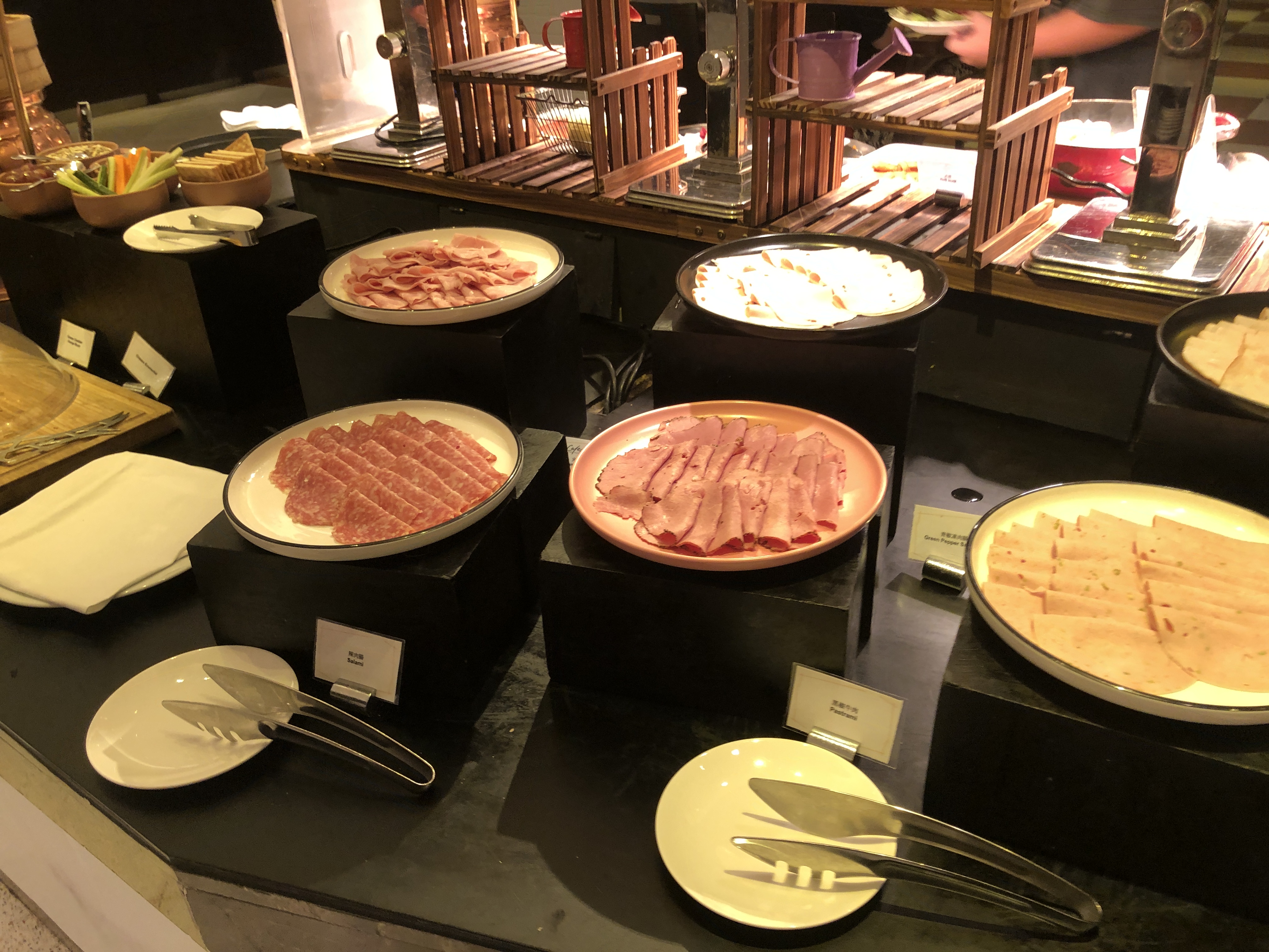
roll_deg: +3.1
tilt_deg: -33.2
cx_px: 634
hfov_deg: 63.4
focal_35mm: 28
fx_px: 1026
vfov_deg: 49.7
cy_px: 476
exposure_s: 1/17
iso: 50
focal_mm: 3.99
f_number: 1.8
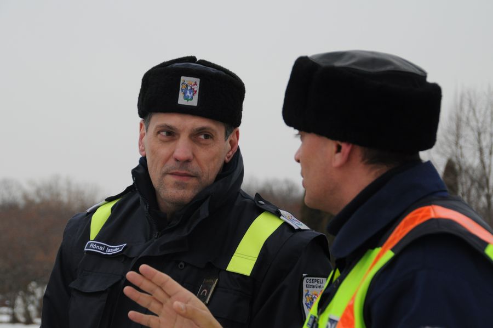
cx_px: 246
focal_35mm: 112
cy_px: 164
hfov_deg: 18.2
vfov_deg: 12.2
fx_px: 1539
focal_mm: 75
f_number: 7.1
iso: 800
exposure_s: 1/800
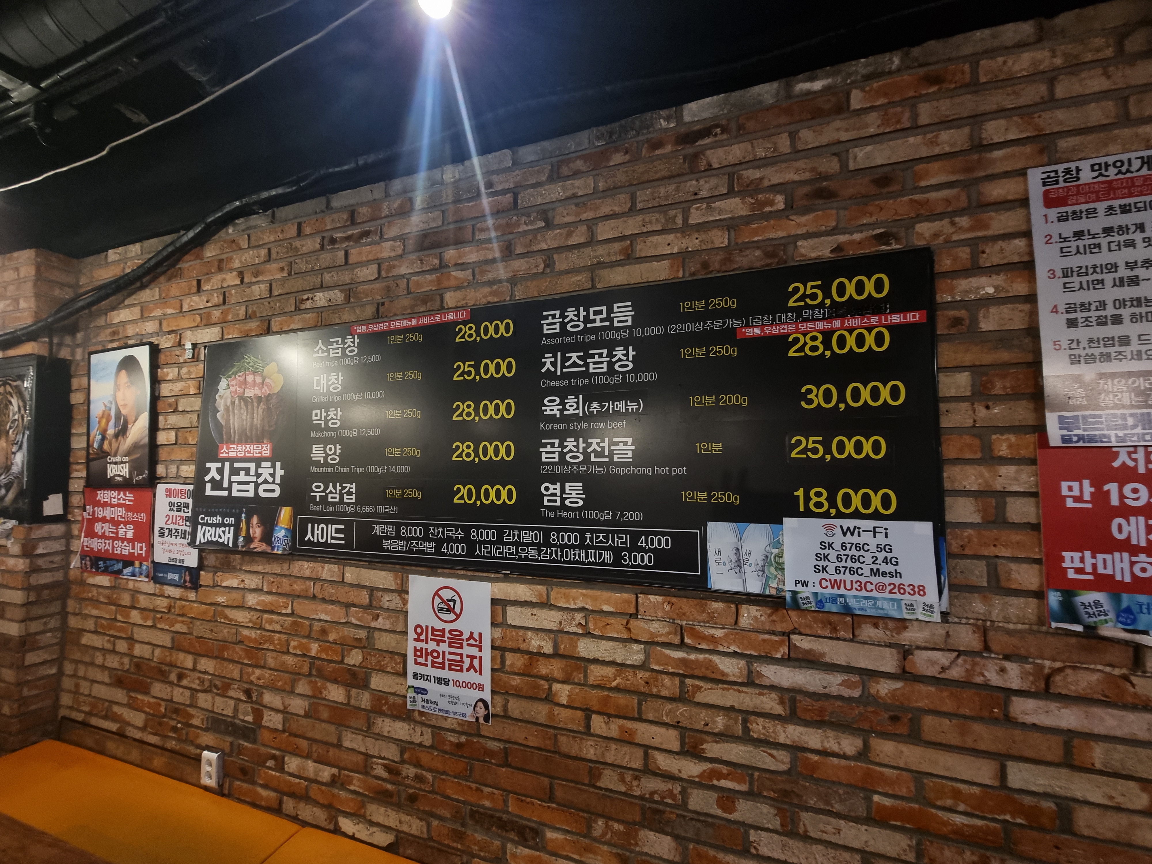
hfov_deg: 106.2
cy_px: 432
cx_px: 576
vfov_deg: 89.9
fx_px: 433
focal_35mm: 13
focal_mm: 2.2
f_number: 2.2
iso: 320
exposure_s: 1/60
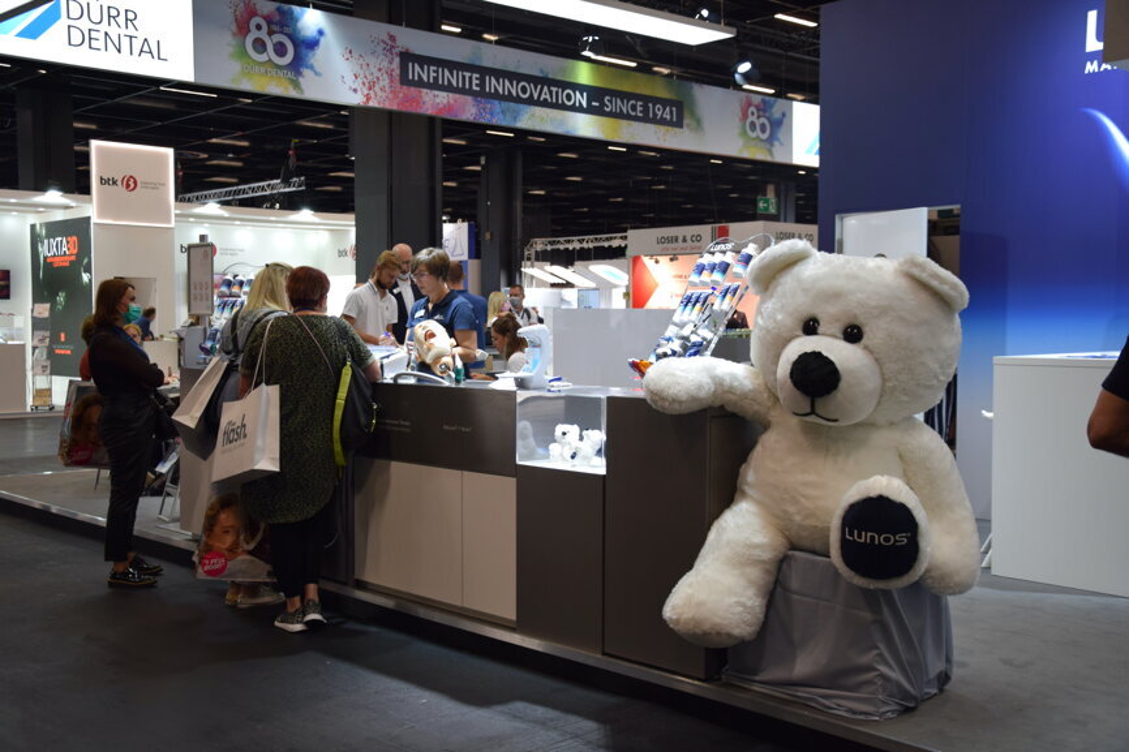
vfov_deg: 34.2
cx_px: 564
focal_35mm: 39
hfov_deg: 49.6
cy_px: 376
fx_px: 1223
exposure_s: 1/80
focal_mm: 26
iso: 400
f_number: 4.5
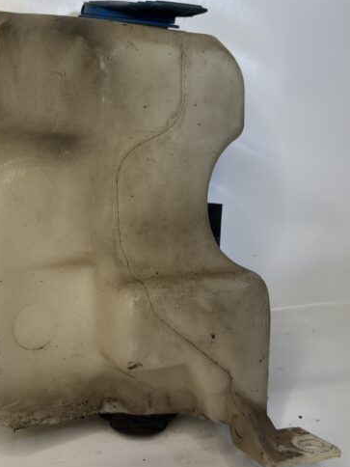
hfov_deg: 33.4
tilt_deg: -15.6
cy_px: 180
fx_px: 580
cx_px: 123
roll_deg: +0.3
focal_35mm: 43
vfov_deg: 43.6
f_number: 1.6
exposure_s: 1/122
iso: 100
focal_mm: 5.96
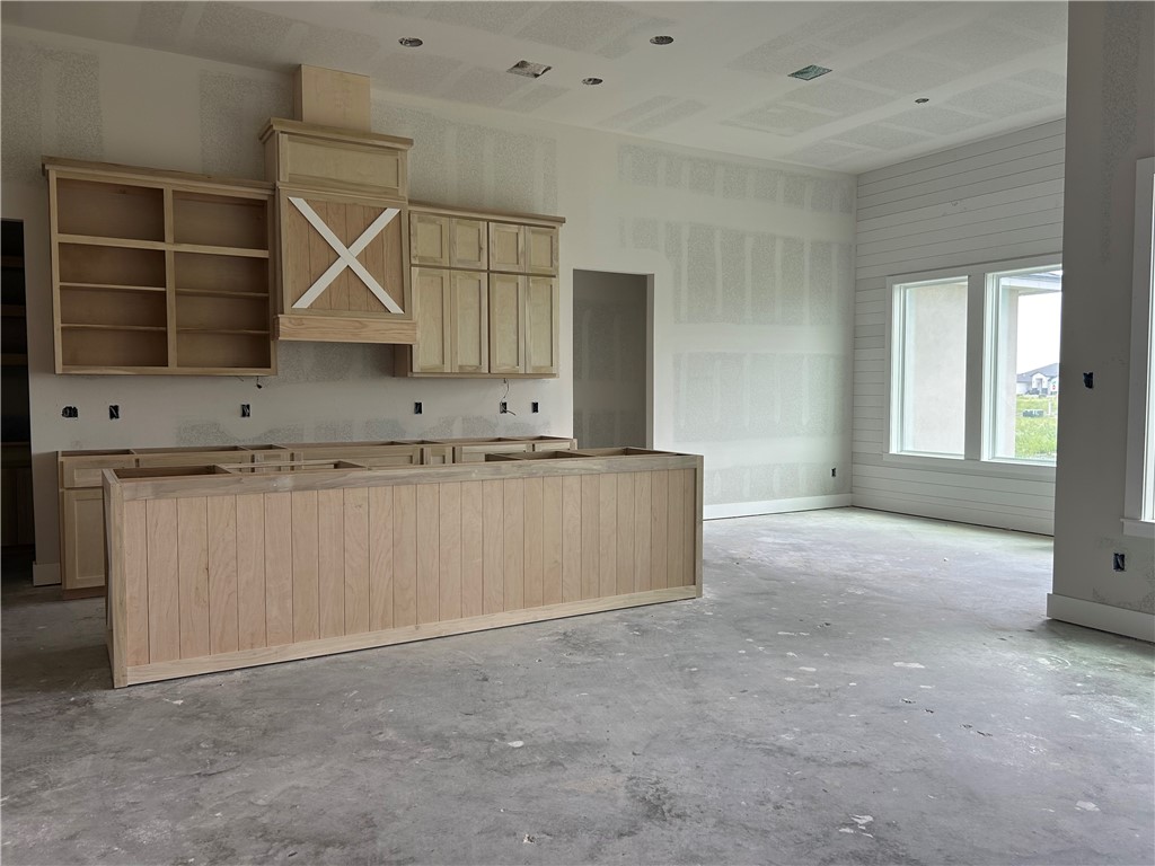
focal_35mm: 26
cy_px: 433
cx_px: 578
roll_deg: +0.3
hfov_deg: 67.3
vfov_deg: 53.1
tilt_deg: -3.4
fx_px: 868
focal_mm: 5.7
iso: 40
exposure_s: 1/183
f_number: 1.5
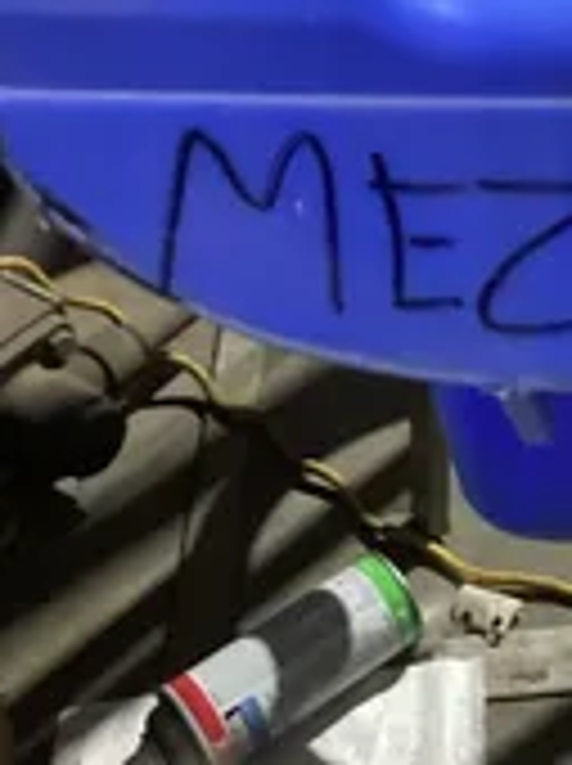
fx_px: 1612
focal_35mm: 73
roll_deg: +2.7
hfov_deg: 19.1
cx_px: 671
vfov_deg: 26.1
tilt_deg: -36.4
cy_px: 117
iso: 320
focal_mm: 3.3
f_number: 2.4
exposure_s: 1/33
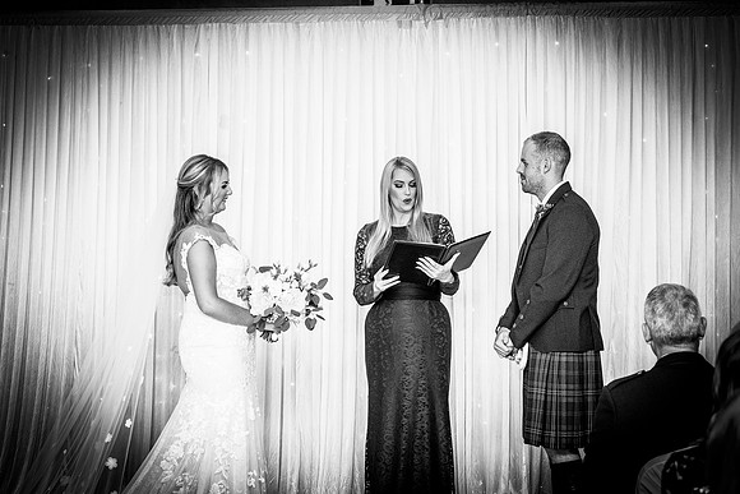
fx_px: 1768
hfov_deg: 23.6
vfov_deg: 15.9
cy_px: 247
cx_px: 370
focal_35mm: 86
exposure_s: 1/200
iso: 800
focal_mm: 86
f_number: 5.6
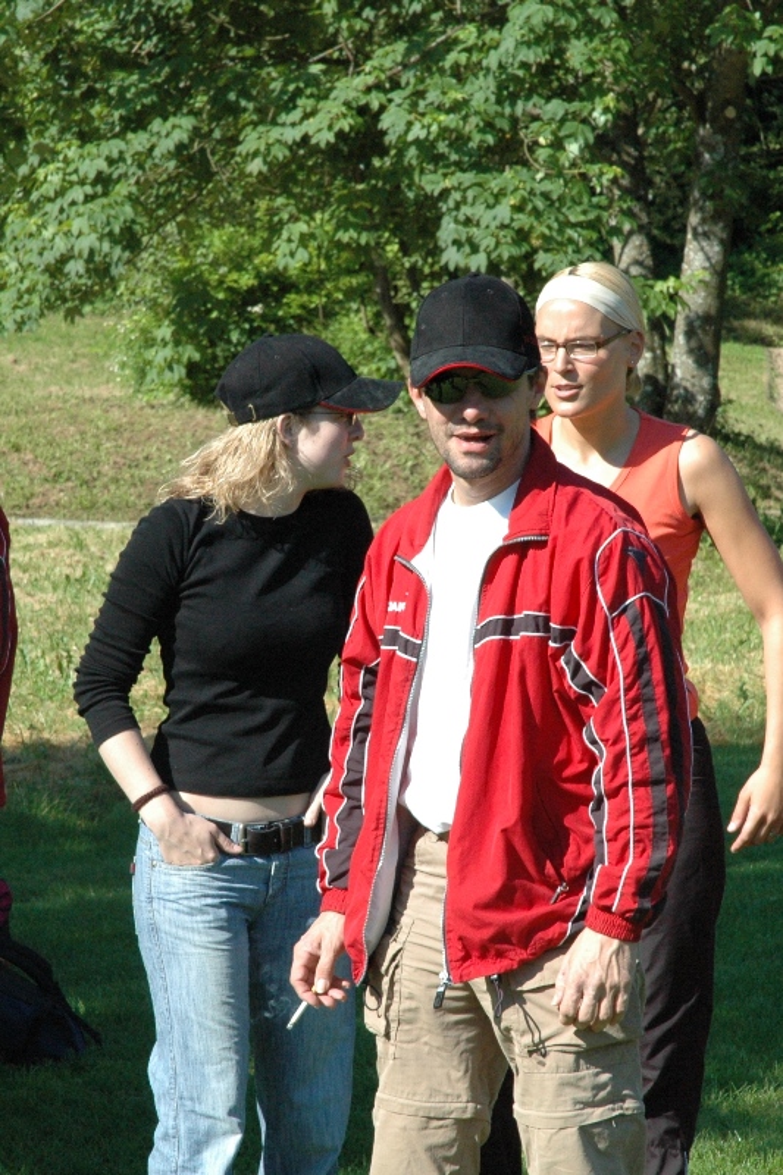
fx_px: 3427
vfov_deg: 19.5
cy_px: 588
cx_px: 392
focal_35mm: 105
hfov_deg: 13.0
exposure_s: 1/500
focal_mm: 70
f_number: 11
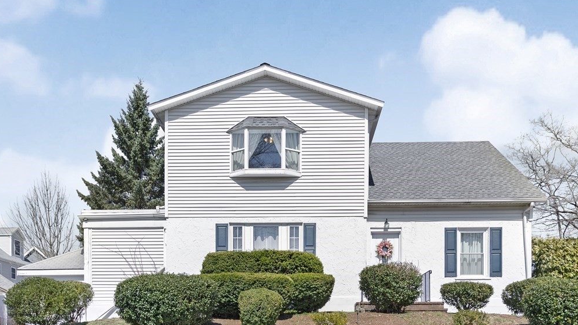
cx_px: 292
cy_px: 196
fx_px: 414
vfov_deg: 42.7
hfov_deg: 69.8
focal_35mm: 27
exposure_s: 1/8000
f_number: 3.5
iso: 400
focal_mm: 17
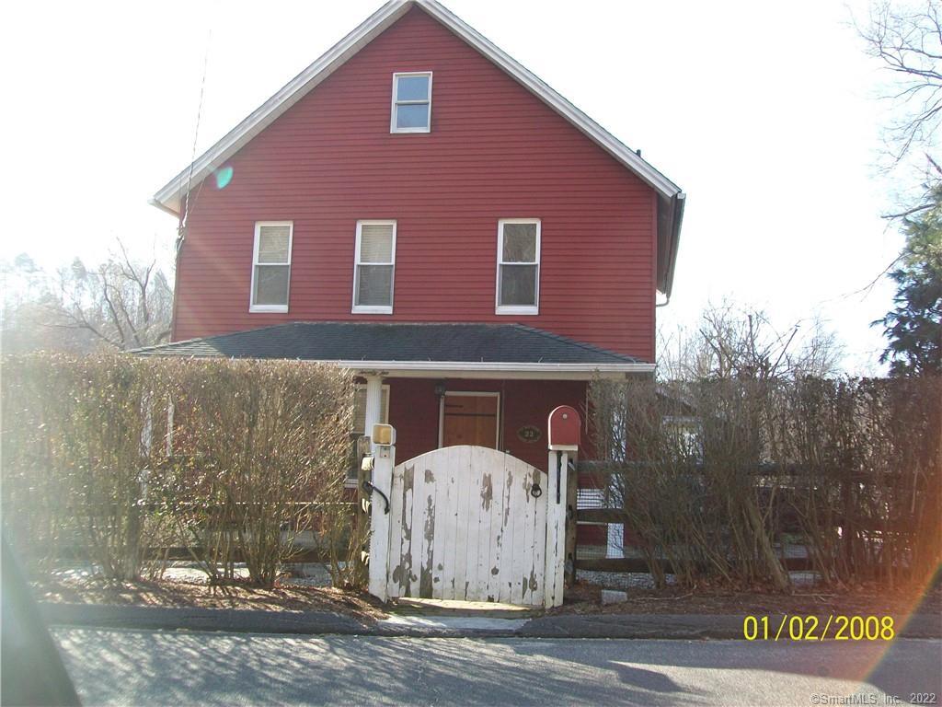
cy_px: 354
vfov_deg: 39.7
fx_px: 980
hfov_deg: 51.4
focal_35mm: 36
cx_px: 471
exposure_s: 1/250
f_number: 2.7
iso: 64
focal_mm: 6
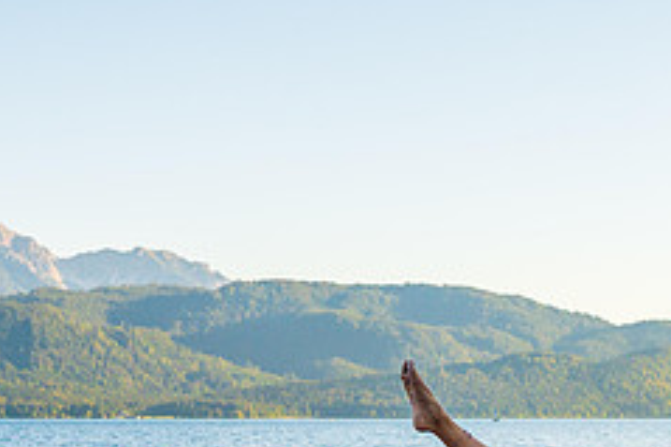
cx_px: 676
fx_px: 1937
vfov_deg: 13.1
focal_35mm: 104
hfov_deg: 19.1
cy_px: 228
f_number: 4.5
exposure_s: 1/3200
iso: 400
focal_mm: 32
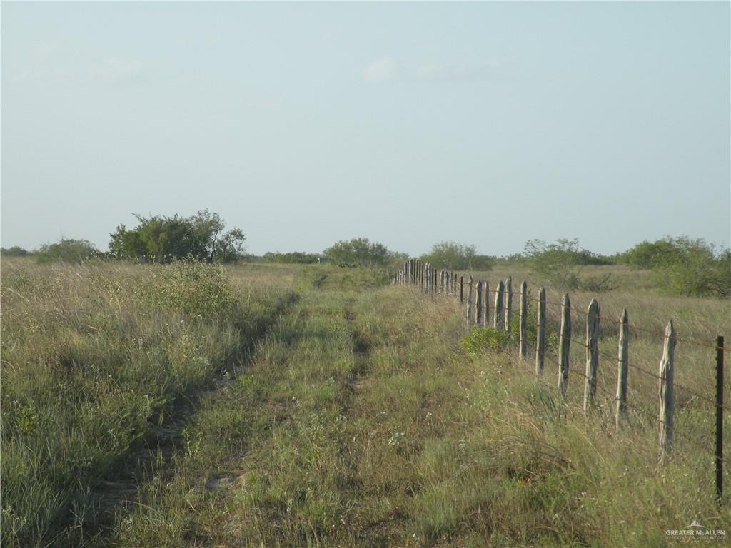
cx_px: 366
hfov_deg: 12.7
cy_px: 274
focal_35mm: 155
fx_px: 3273
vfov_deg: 9.6
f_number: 5.6
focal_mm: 27.4
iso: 64
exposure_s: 1/180
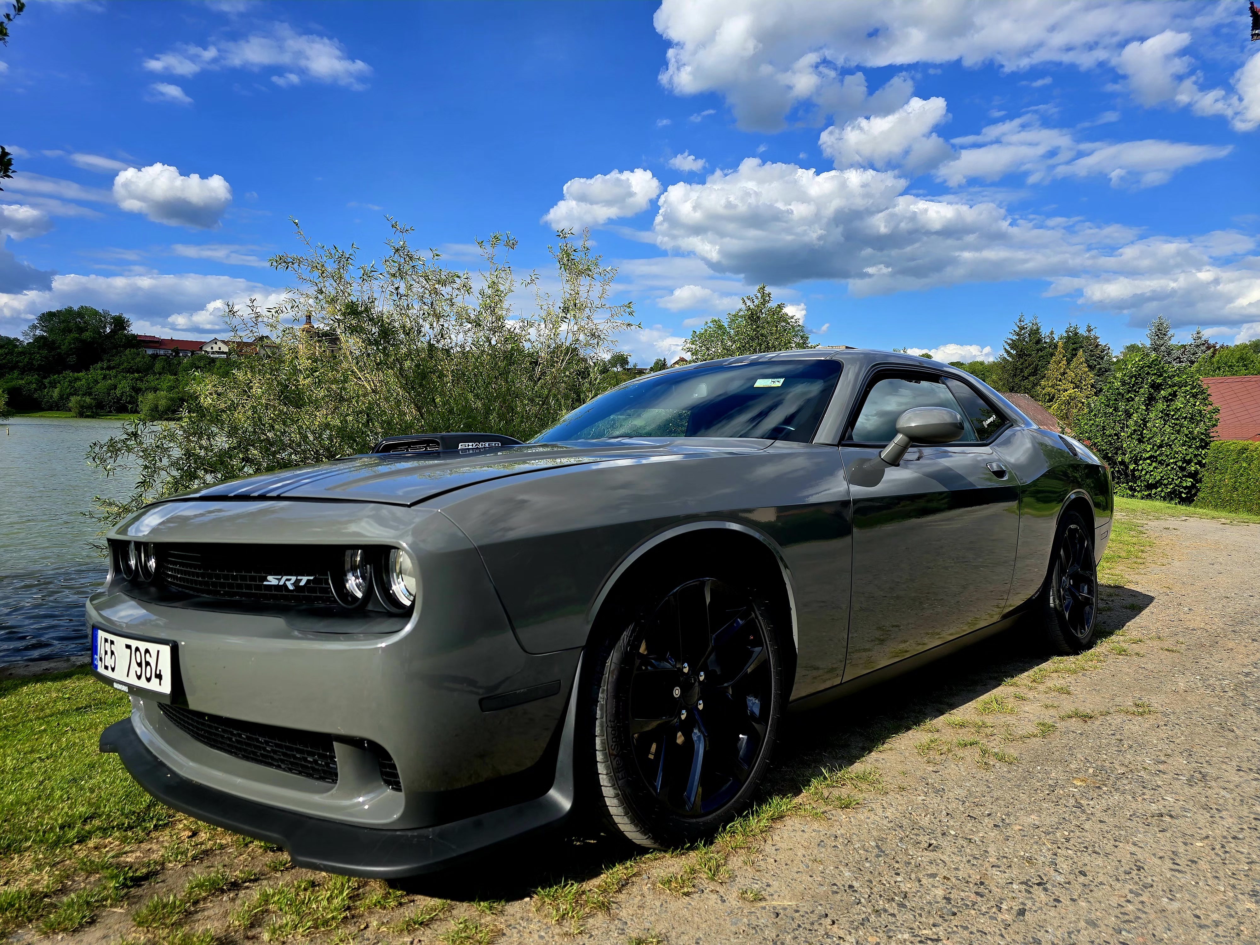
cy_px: 472
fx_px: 837
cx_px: 630
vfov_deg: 58.9
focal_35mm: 23
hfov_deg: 73.9
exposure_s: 1/769
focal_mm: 6.3
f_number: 1.7
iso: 12
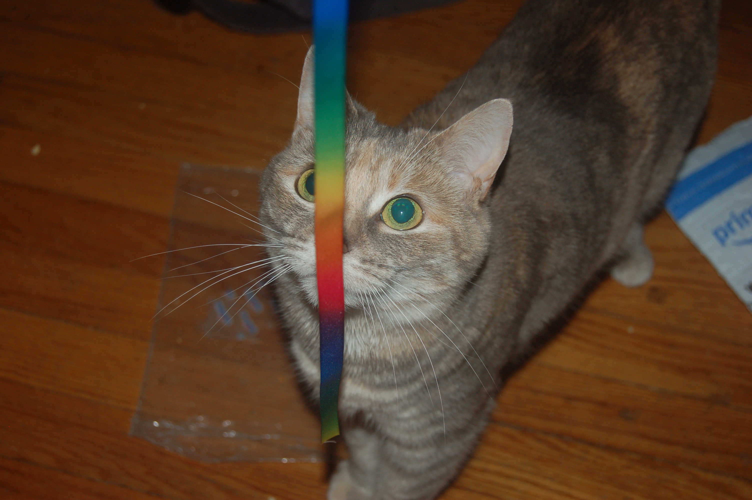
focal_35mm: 63
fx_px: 1315
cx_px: 376
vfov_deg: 21.5
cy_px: 250
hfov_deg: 31.9
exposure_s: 1/60
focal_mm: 42
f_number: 5.3
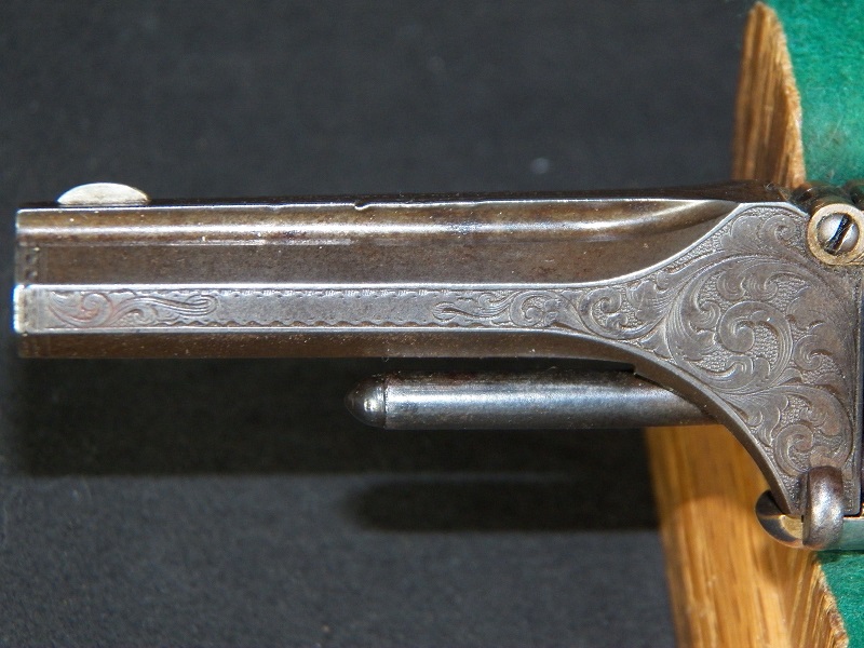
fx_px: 3519
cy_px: 324
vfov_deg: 10.5
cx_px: 432
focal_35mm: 141
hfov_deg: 14.0
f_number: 4
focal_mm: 25.4
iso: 400
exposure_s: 1/50
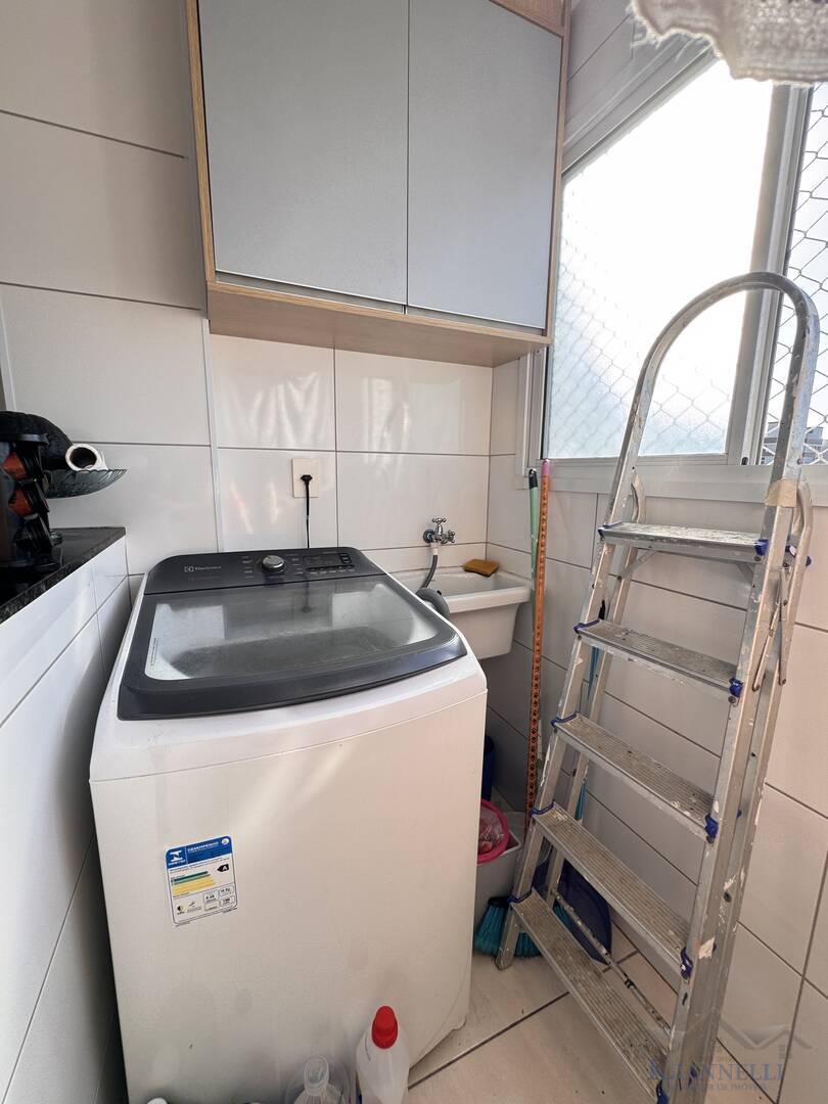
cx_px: 414
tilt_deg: -8.8
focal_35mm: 14
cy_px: 552
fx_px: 446
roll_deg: -0.1
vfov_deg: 102.1
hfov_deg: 85.7
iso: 40
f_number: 2.2
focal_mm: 2.22
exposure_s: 1/223
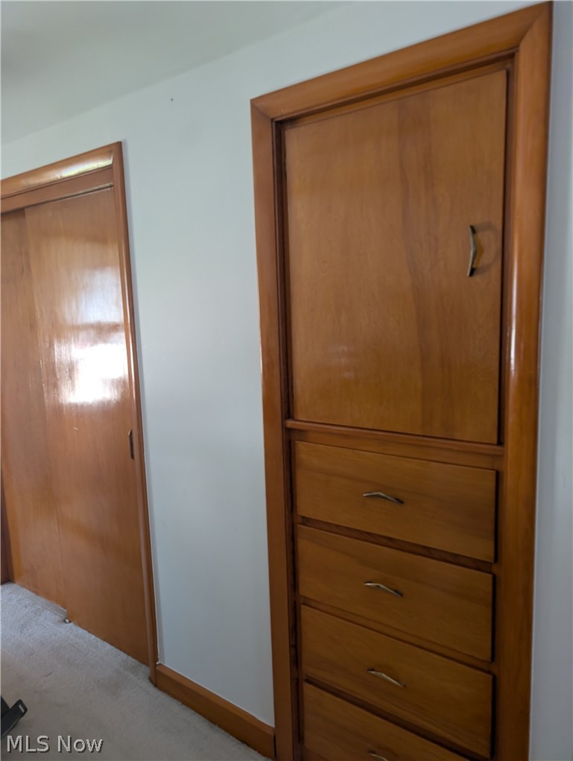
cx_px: 286
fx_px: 528
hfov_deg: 56.9
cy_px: 380
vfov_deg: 71.5
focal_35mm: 24
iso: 628
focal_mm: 6.9
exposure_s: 1/108
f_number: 1.68
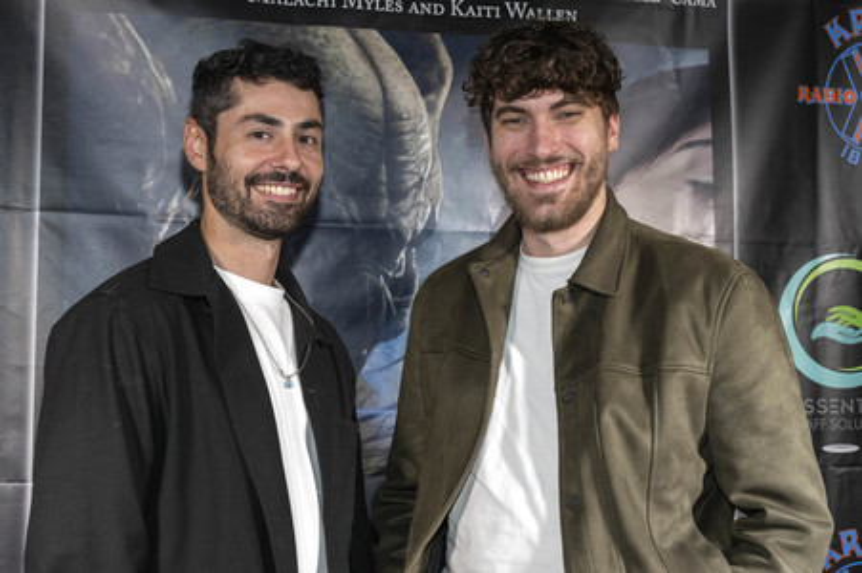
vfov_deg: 29.2
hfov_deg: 42.8
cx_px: 431
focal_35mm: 46
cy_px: 286
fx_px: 1101
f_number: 5.6
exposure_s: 1/200
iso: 800
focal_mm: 46
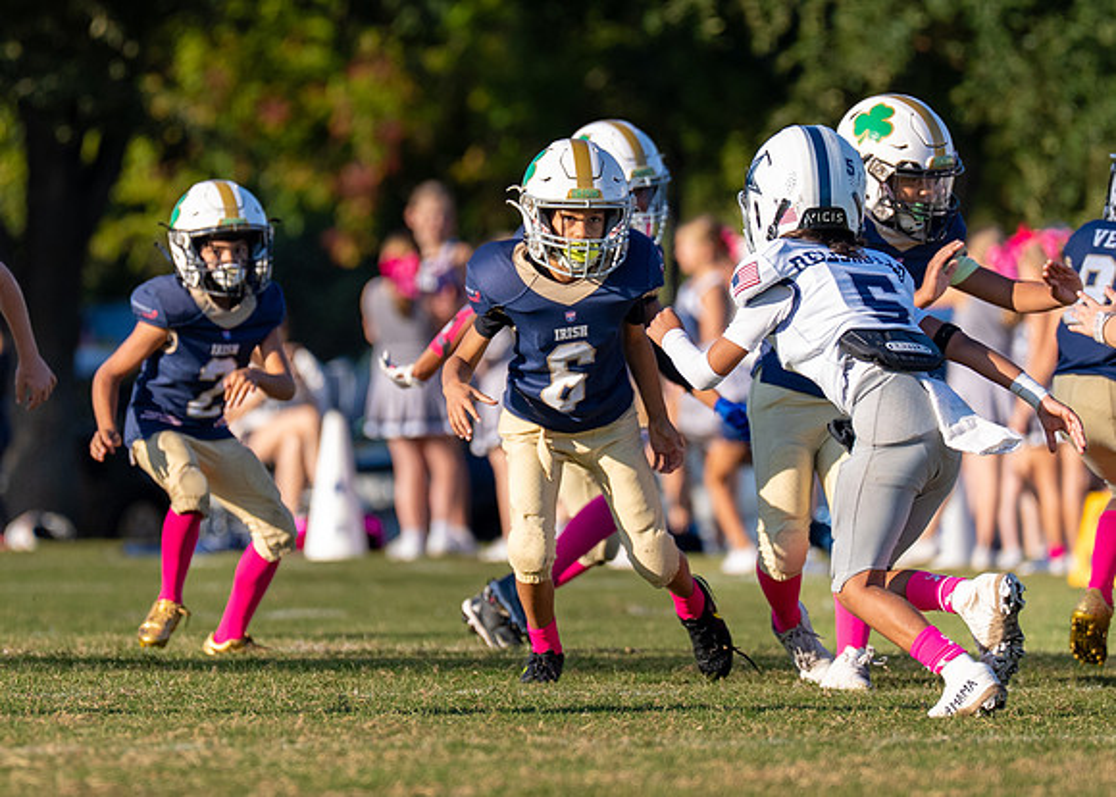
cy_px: 420
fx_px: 17878
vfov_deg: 2.6
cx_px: 659
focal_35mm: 564
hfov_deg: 3.6
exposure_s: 1/2500
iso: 200
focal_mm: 200
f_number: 2.8
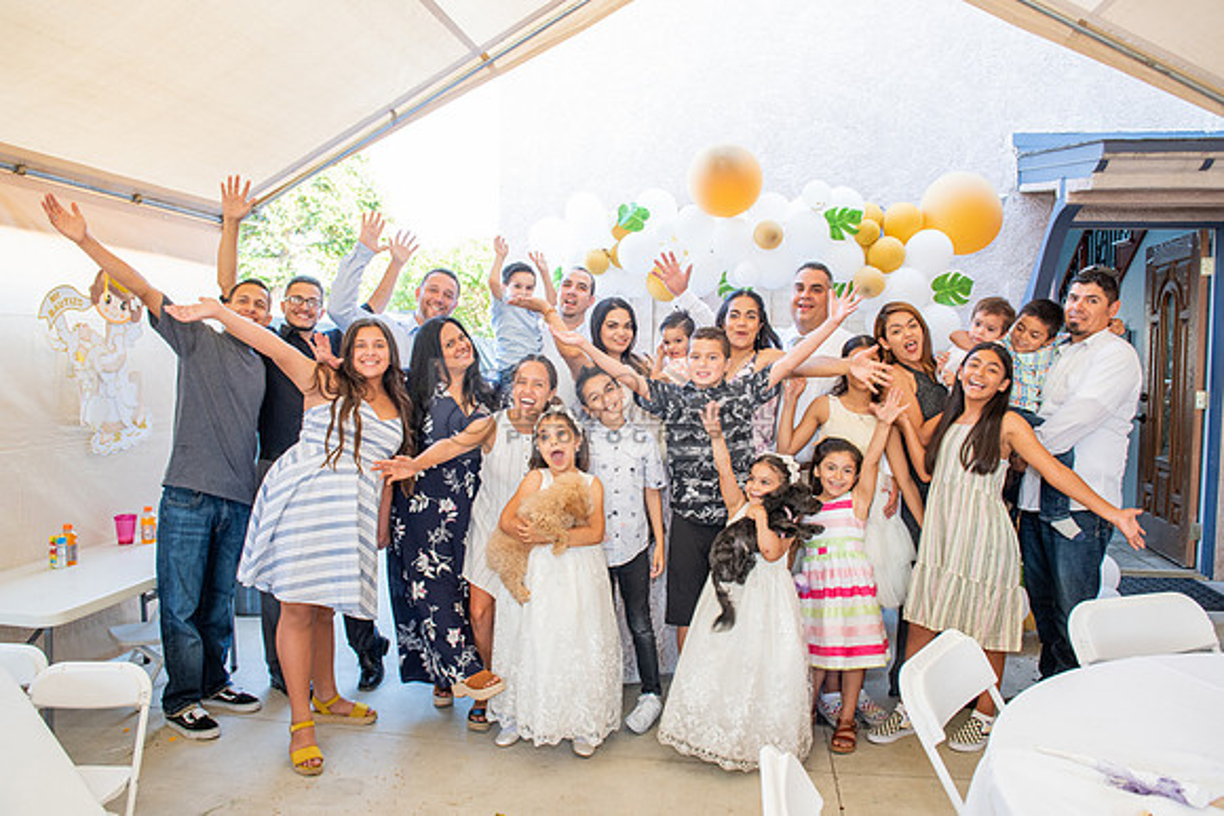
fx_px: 867
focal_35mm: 25
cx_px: 612
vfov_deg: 50.4
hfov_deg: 70.4
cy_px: 408
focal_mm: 24
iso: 500
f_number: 4.5
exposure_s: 1/80
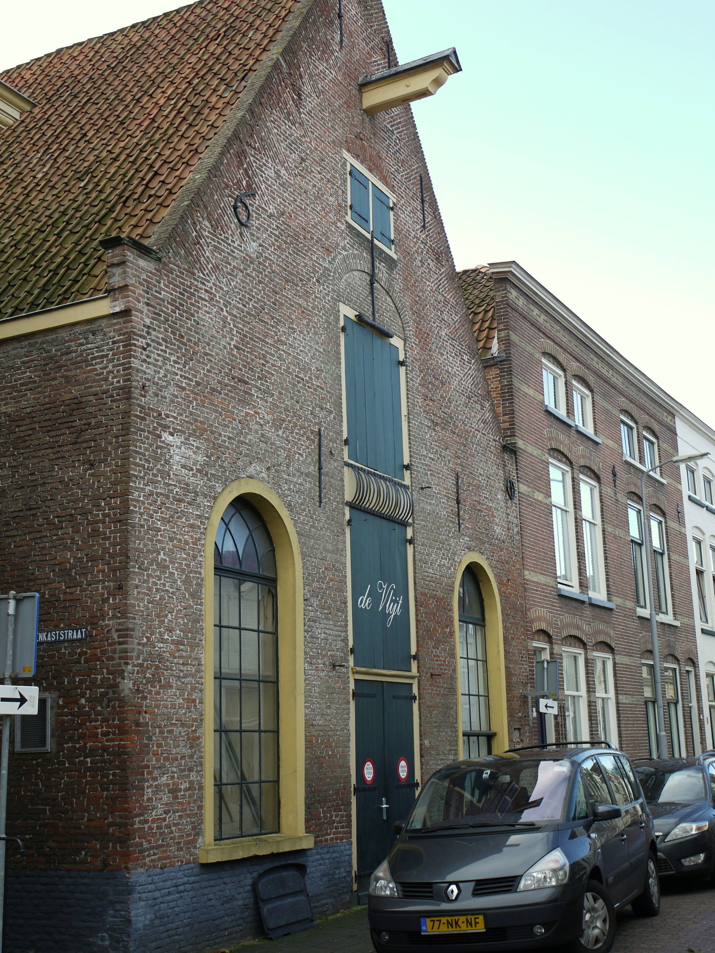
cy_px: 439
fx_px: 1294
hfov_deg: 30.9
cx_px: 380
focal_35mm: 47
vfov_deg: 40.4
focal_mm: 21
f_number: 5
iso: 100
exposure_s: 1/100
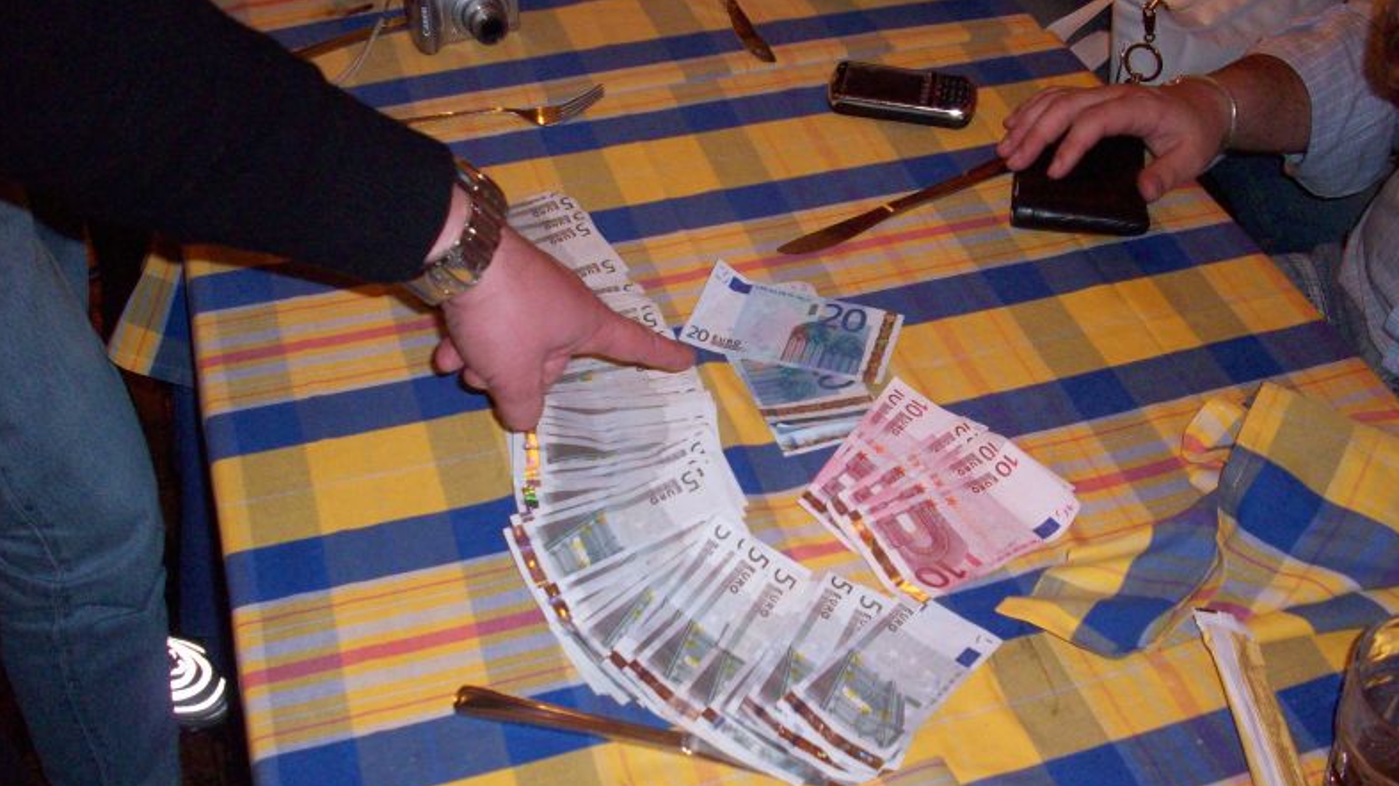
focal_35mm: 41
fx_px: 1520
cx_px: 706
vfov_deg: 29.0
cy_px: 432
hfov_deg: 49.4
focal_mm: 6.2
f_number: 2.8
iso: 160
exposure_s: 1/45
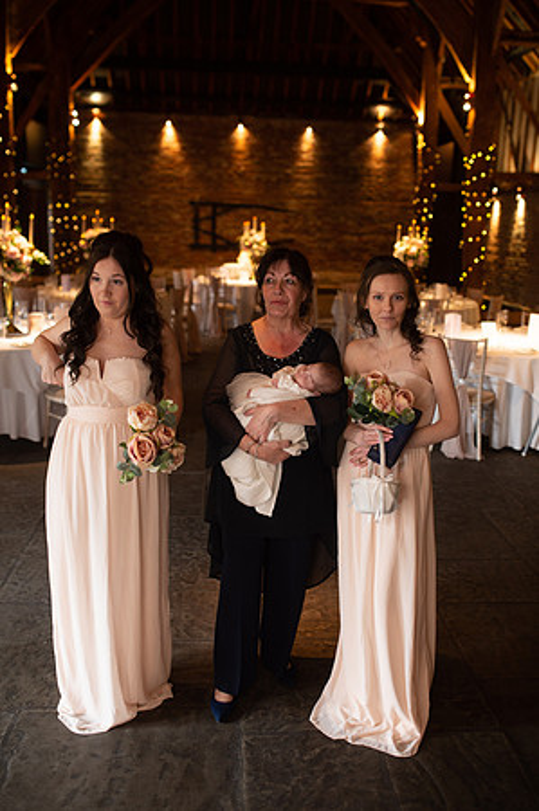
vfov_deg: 54.5
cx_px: 270
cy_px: 406
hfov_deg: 37.8
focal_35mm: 35
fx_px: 788
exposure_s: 1/160
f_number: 2.5
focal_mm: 35
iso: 1000
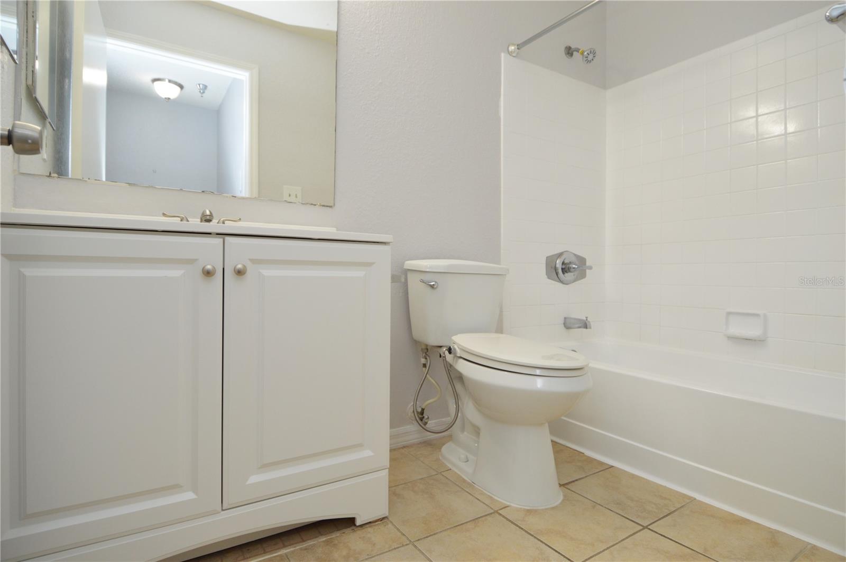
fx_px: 423
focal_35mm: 18
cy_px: 281
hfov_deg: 90.1
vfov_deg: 67.3
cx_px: 423
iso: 400
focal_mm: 12
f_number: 4.5
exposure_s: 1/80
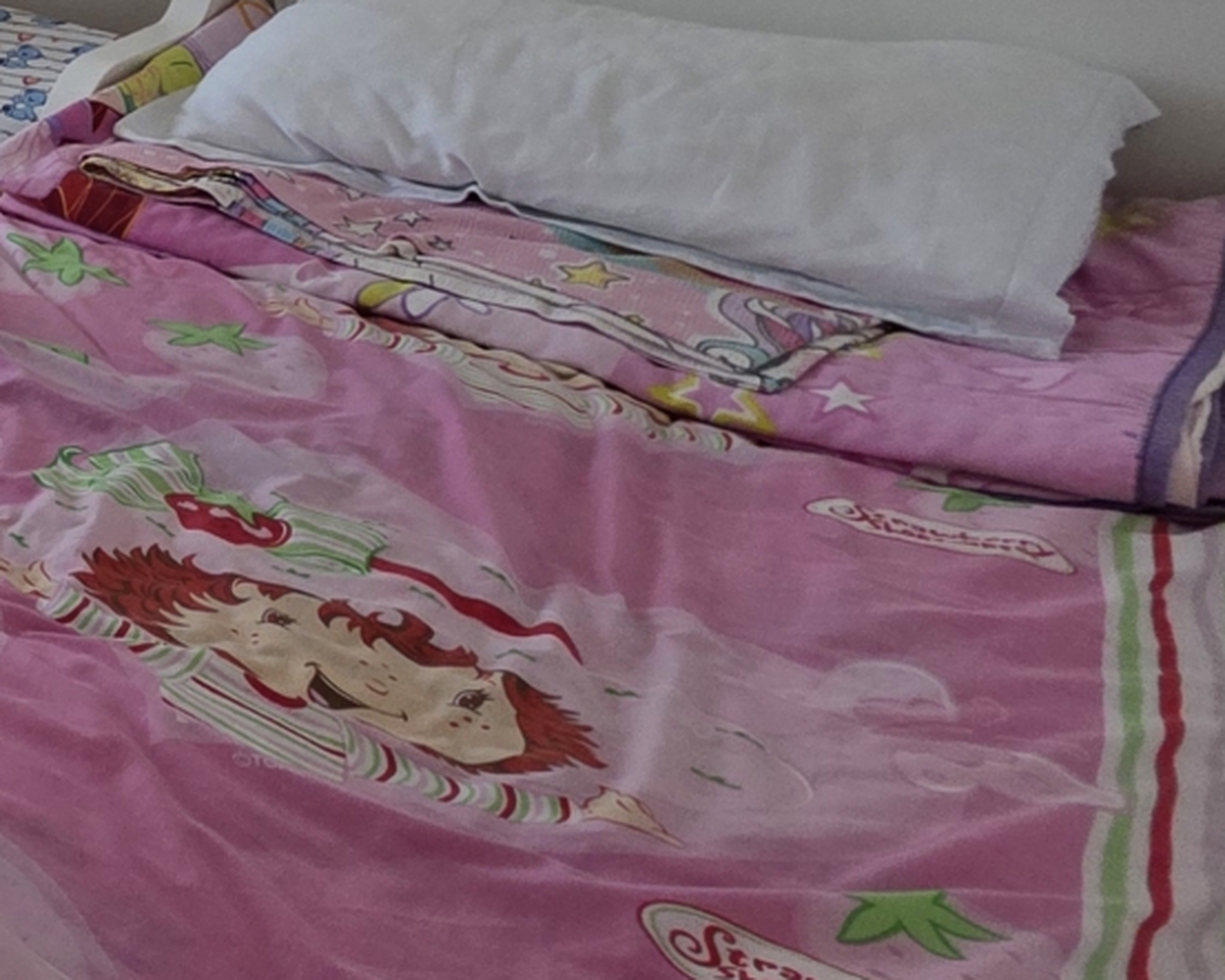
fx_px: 1703
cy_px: -51
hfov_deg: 22.6
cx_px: -968
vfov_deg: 29.4
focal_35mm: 47
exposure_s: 1/100
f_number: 1.9
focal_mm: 2.2
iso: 100
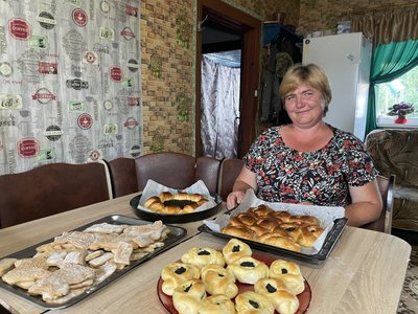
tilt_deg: -7.5
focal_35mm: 26
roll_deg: -0.6
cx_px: 209
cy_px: 157
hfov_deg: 67.3
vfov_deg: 53.1
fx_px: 314
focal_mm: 4.2
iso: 500
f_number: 1.6
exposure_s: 1/48
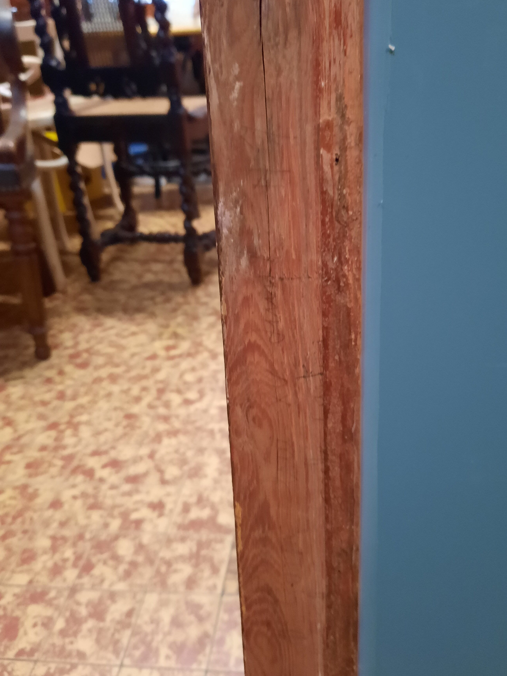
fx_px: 566
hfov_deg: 48.1
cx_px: 292
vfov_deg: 61.6
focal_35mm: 29
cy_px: 309
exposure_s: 1/25
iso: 640
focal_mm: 4.6
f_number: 2
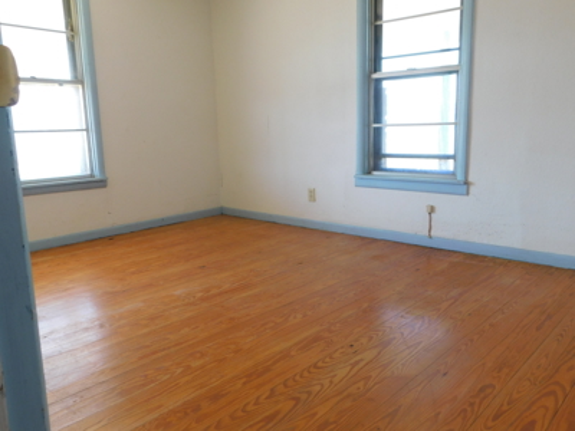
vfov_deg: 49.7
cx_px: 288
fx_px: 465
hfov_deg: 63.4
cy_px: 216
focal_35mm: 28
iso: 125
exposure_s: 1/40
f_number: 3.2
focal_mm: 4.9
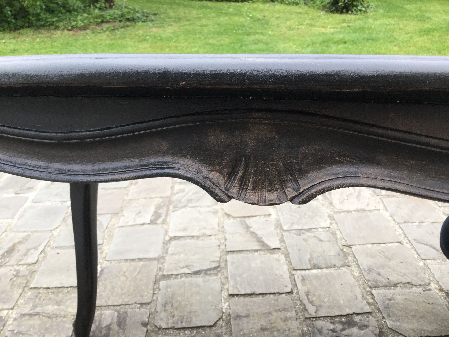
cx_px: 224
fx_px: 402
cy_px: 168
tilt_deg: -26.9
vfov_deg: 45.4
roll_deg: +6.7
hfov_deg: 58.4
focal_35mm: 31
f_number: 2.4
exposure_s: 1/100
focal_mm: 3.3
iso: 40
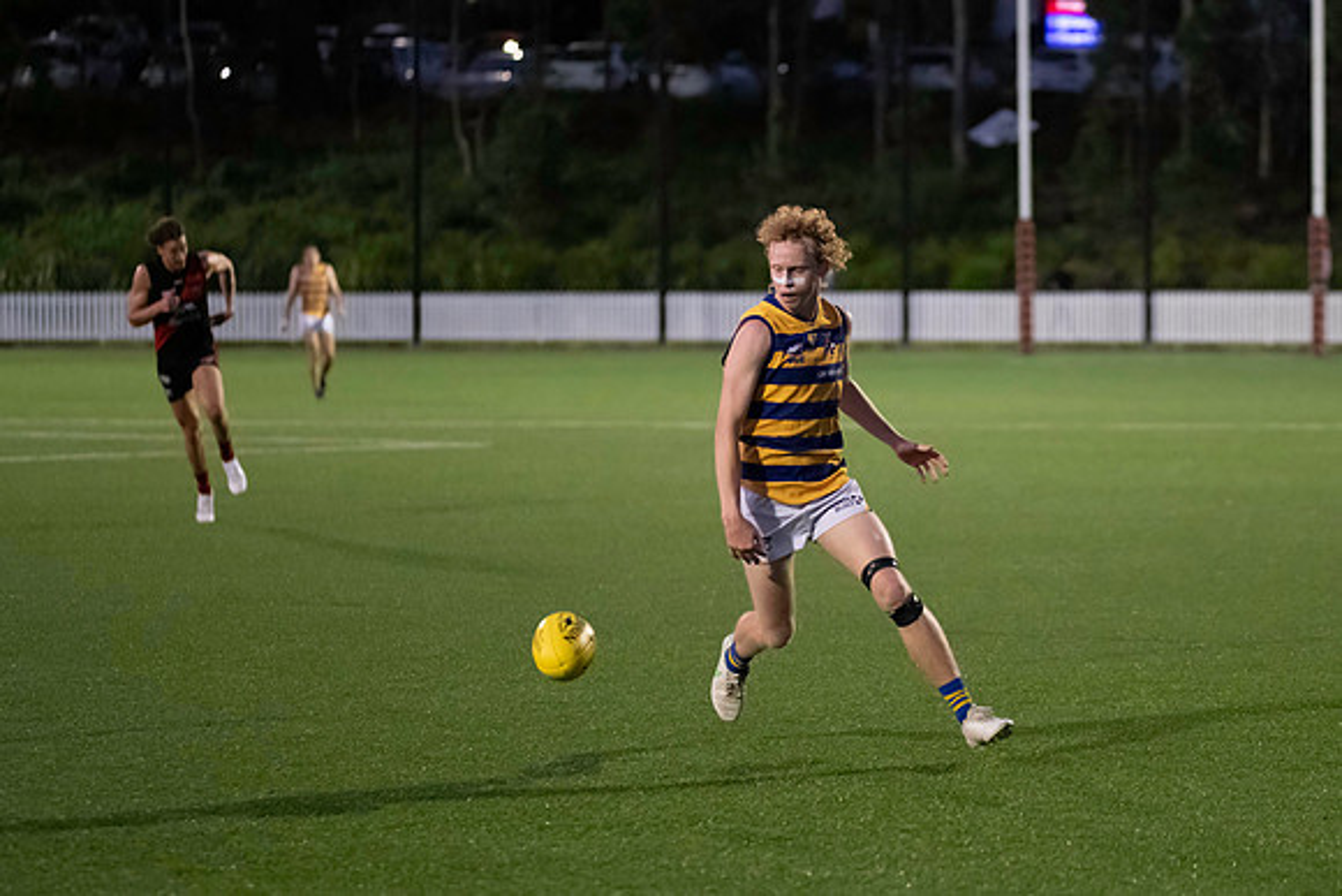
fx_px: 6235
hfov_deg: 12.3
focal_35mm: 167
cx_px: 910
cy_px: 391
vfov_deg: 8.2
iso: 10000
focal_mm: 120
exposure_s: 1/640
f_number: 2.8
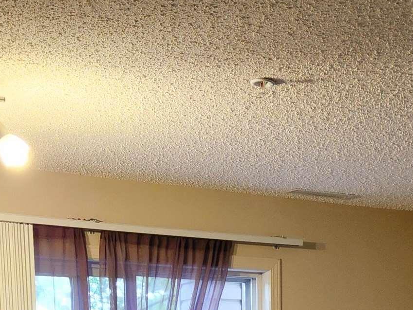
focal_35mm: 83
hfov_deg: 23.4
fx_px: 990
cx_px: 288
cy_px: 518
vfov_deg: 15.7
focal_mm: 5.4
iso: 320
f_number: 1.8
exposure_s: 1/60
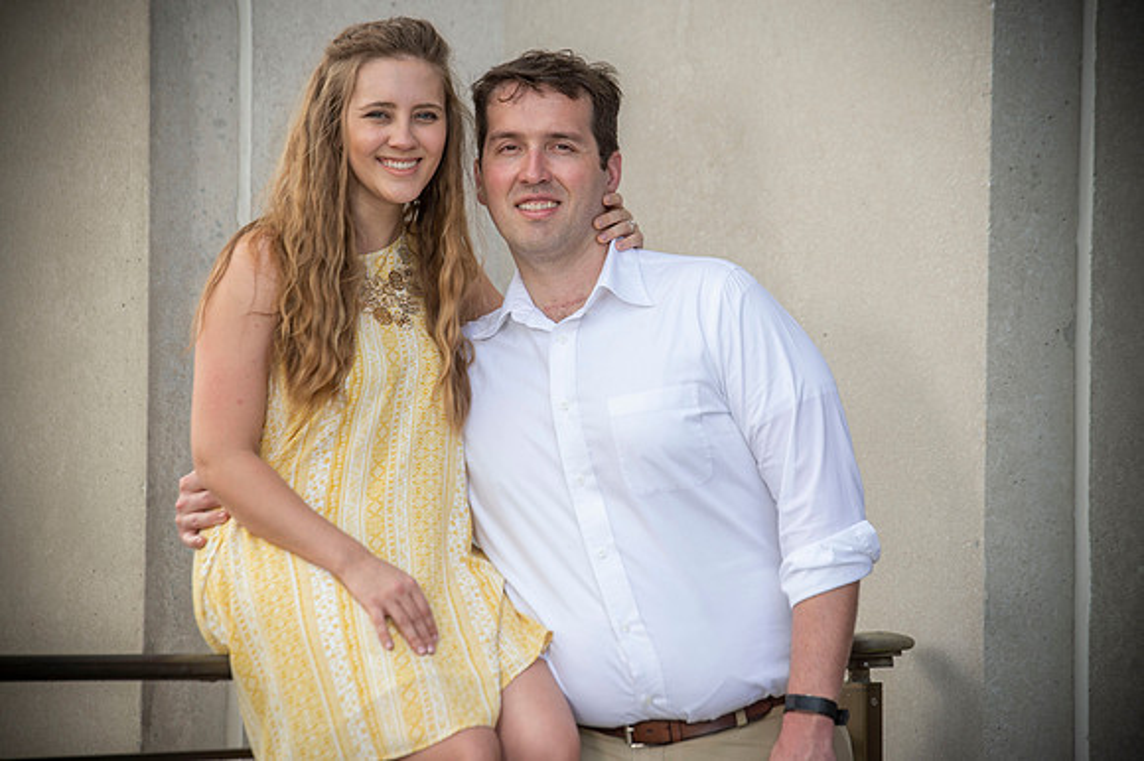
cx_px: 572
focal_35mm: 185
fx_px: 5875
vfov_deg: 7.4
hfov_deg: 11.1
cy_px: 380
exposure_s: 1/250
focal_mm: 185
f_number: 5.6
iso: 250
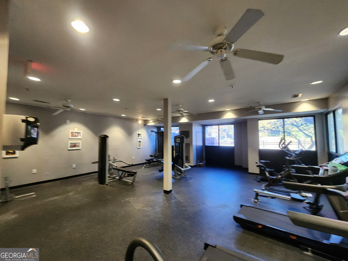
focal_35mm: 13
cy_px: 130
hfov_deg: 106.2
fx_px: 131
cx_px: 174
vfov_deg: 89.9
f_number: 2.2
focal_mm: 2.2
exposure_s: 1/30
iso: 400
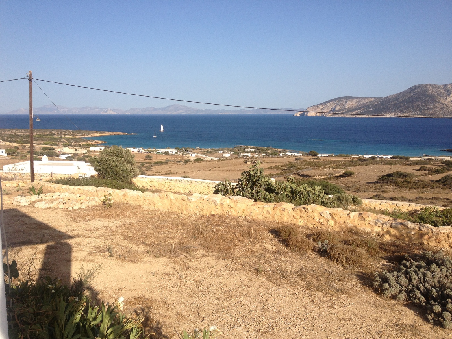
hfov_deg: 52.6
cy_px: 170
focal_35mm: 35
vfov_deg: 40.7
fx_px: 457
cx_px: 226
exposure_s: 1/2045
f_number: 2.4
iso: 50
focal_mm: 4.28
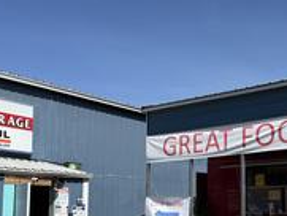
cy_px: 178
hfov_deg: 36.0
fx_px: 440
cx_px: 170
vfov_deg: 26.9
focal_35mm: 53
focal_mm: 6.76
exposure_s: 1/5714
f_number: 1.78
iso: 80
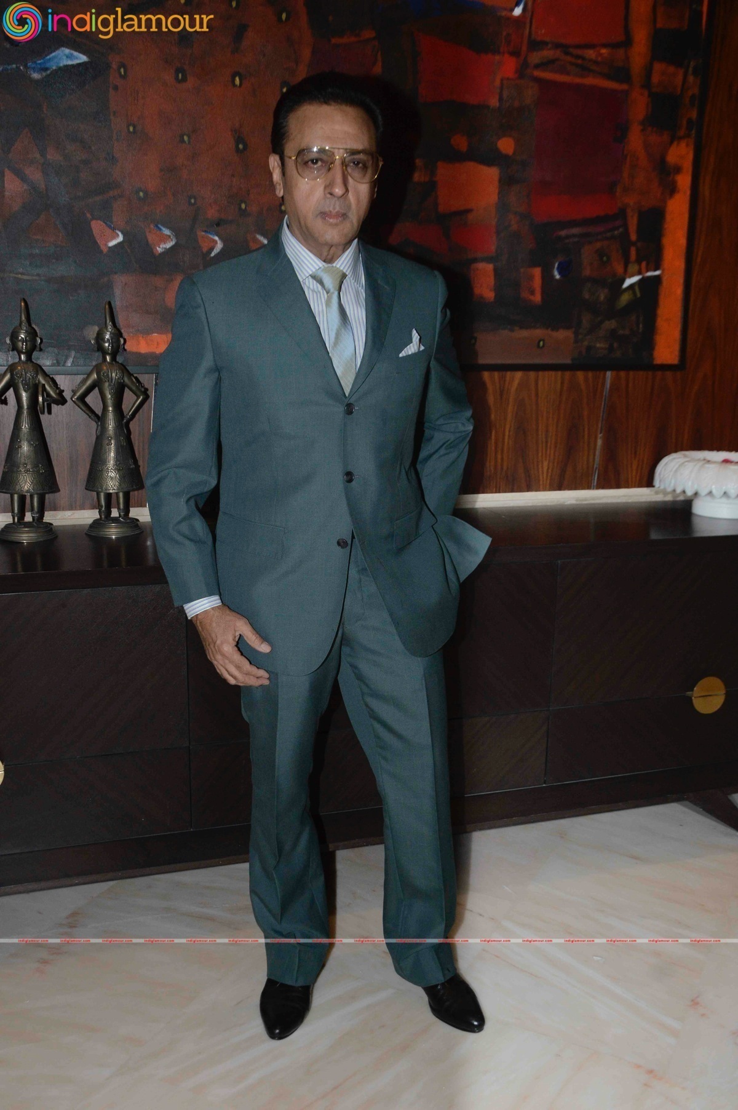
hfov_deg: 36.8
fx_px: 1109
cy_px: 555
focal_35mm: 36
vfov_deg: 53.2
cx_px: 369
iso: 800
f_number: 8
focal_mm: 24
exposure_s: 1/160
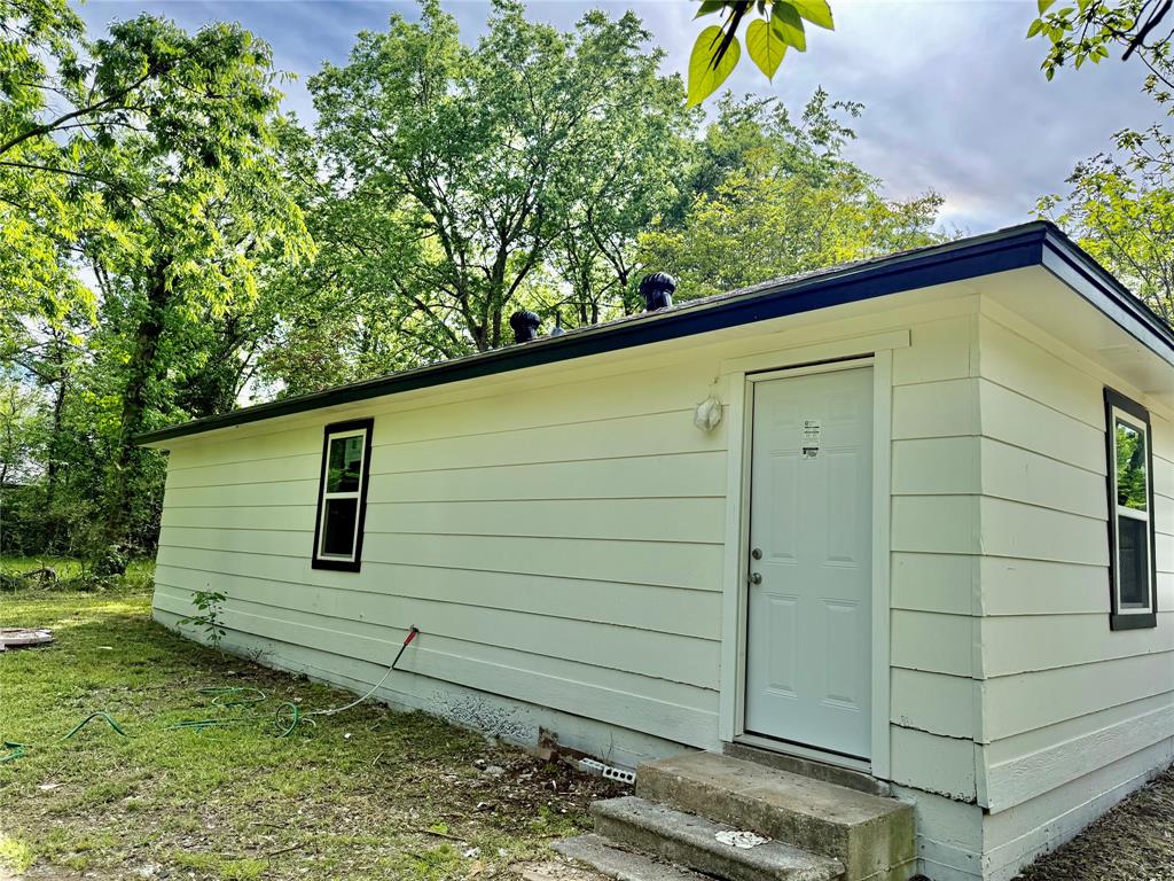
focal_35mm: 24
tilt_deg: +7.7
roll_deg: -2.8
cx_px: 587
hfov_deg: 71.6
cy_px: 440
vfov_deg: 56.8
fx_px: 814
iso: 100
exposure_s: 1/2299
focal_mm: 6.76
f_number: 1.78
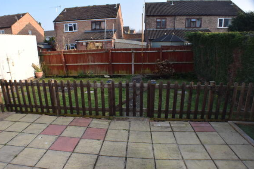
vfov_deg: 43.5
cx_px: 118
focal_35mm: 30
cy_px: 92
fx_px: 212
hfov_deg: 61.9
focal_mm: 18
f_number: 6.3
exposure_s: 1/160
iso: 100
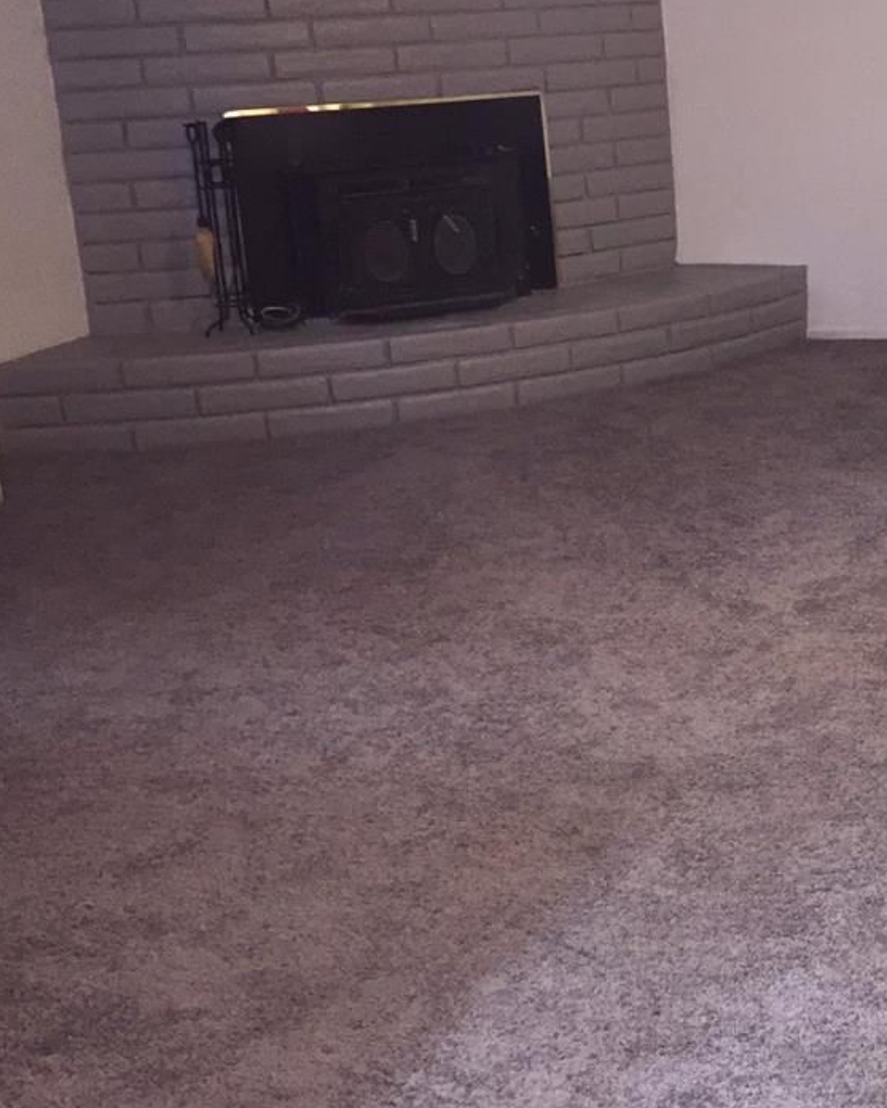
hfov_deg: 22.7
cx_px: 1100
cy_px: 387
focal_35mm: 61
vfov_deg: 30.8
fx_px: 2001
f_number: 2.2
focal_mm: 4.15
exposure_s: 1/16
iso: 160
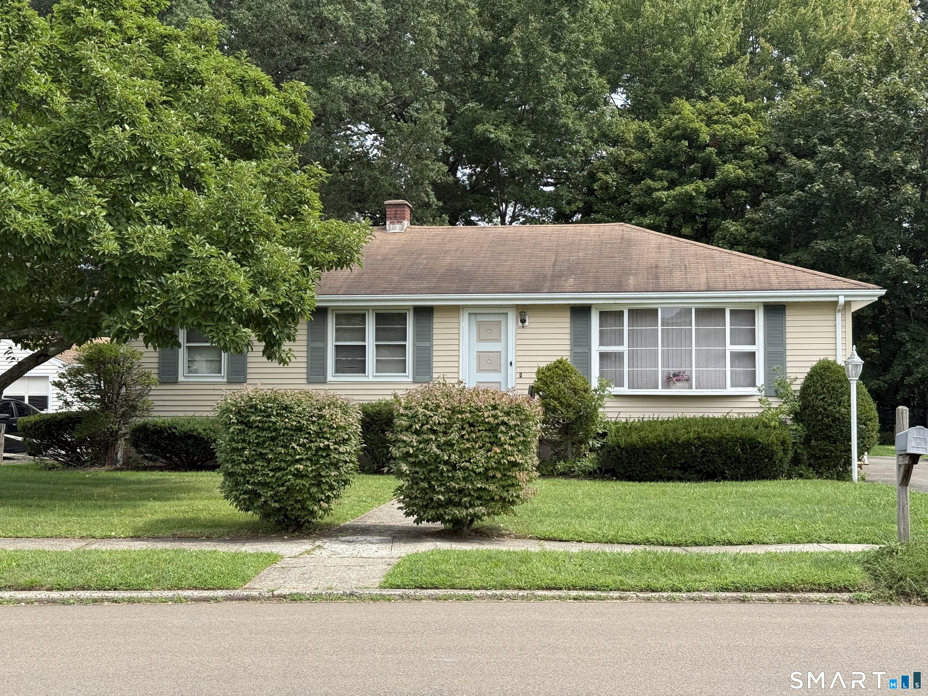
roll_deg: -0.3
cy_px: 348
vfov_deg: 30.3
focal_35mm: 48
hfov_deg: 39.7
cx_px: 464
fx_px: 1287
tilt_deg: +1.9
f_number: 1.78
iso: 100
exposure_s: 1/2865
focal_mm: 6.76
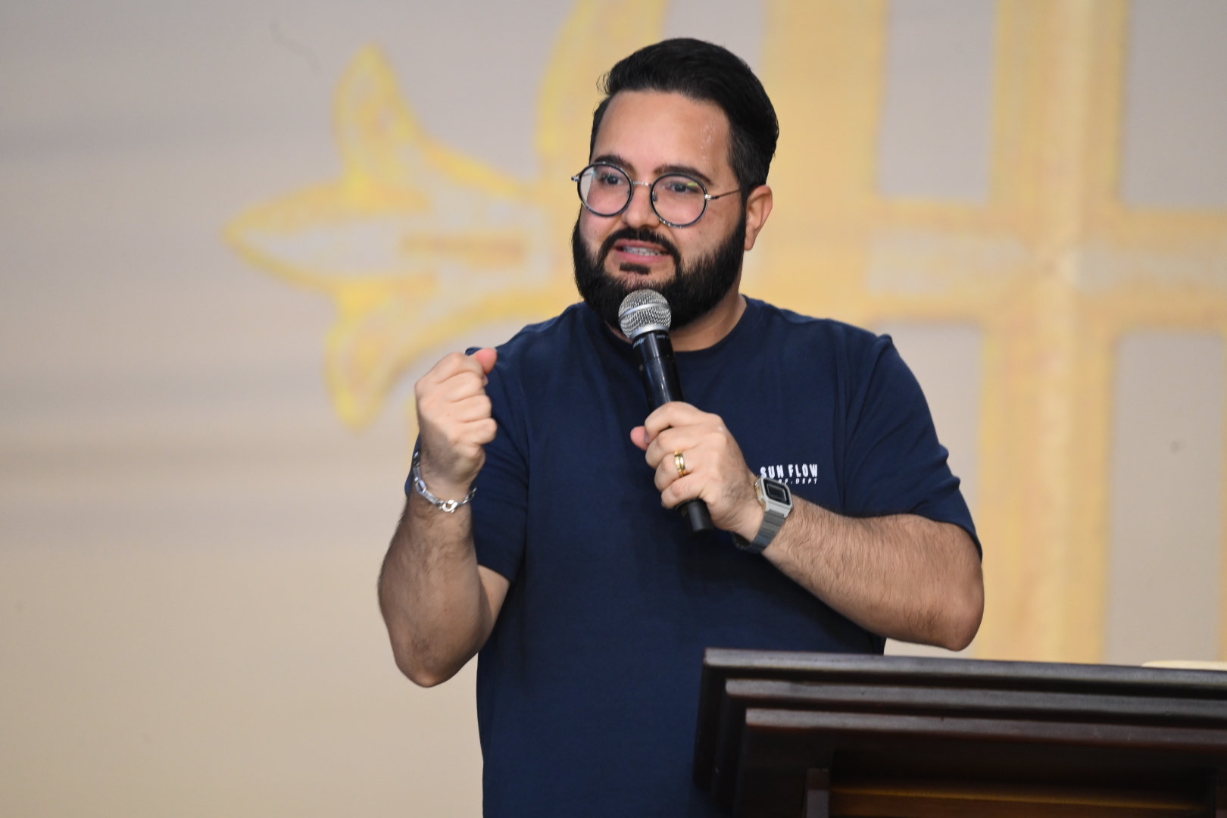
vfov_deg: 2.5
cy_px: 409
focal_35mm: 550
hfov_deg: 3.7
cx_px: 614
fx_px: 18744
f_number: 6.3
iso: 2500
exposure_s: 1/200
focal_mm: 550
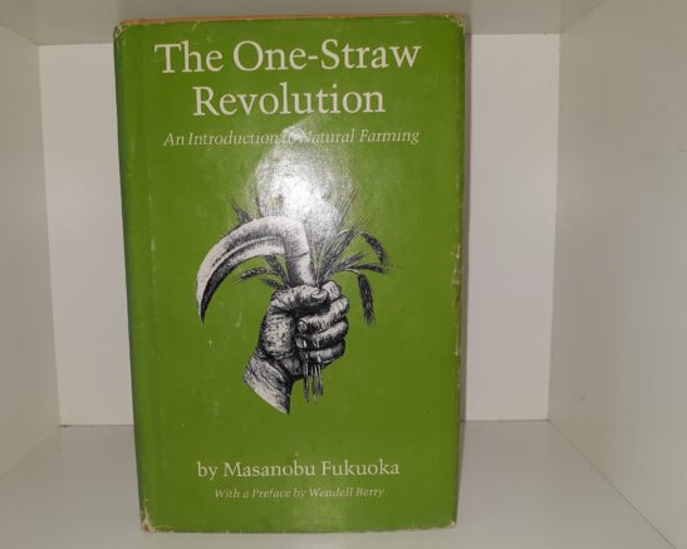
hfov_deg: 58.7
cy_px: 274
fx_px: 610
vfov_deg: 48.5
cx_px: 314
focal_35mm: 30
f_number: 1.7
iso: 40
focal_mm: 3.7
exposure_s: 1/197
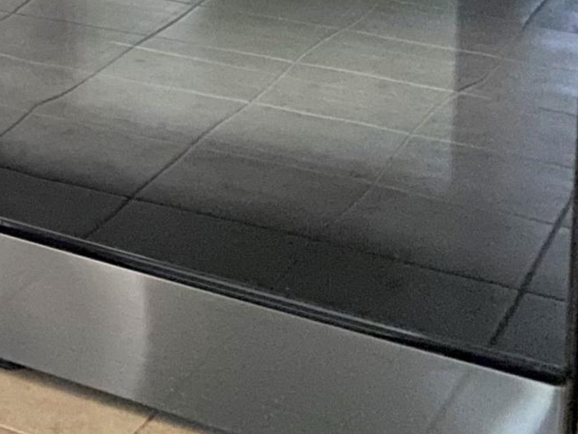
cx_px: -589
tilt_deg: -8.3
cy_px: -302
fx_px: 1971
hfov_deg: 14.0
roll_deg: +1.7
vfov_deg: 11.8
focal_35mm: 118
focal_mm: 4.25
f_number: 1.8
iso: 1000
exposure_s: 1/20
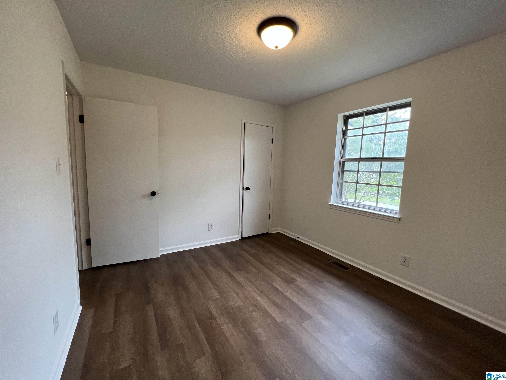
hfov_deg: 106.2
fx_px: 190
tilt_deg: -6.8
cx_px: 253
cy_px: 190
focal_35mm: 13
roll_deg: -1.8
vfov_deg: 89.9
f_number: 1.8
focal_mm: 1.57
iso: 200
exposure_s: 1/120
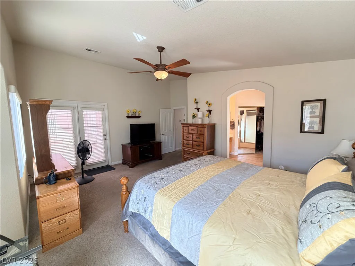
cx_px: 178
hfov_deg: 102.1
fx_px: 144
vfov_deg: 85.7
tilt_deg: -5.9
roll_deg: +1.7
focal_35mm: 14
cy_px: 133
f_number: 2.2
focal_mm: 2.22
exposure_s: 1/120
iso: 320
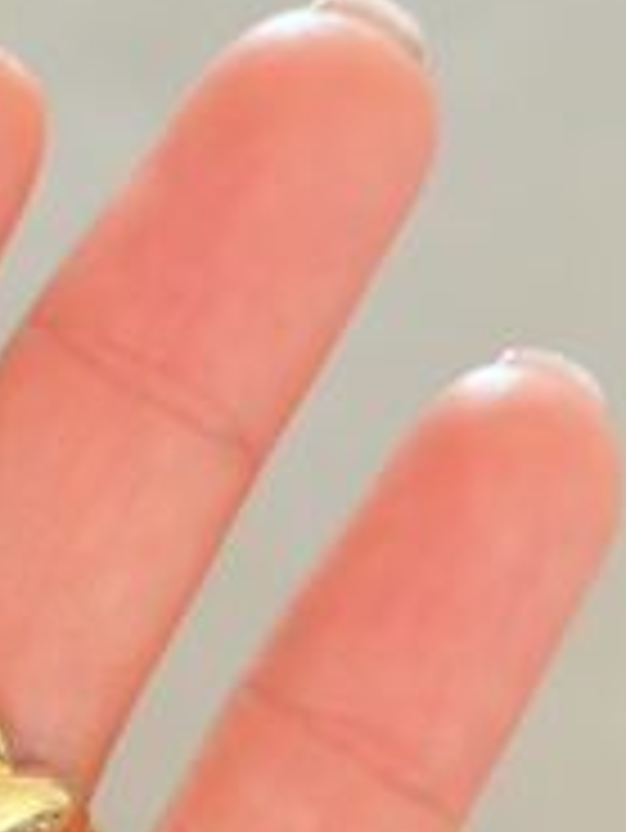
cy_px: 897
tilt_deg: -52.9
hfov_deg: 9.8
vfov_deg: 13.0
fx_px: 3589
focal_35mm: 149
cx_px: -126
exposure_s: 1/60
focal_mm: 6.76
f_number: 1.78
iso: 200
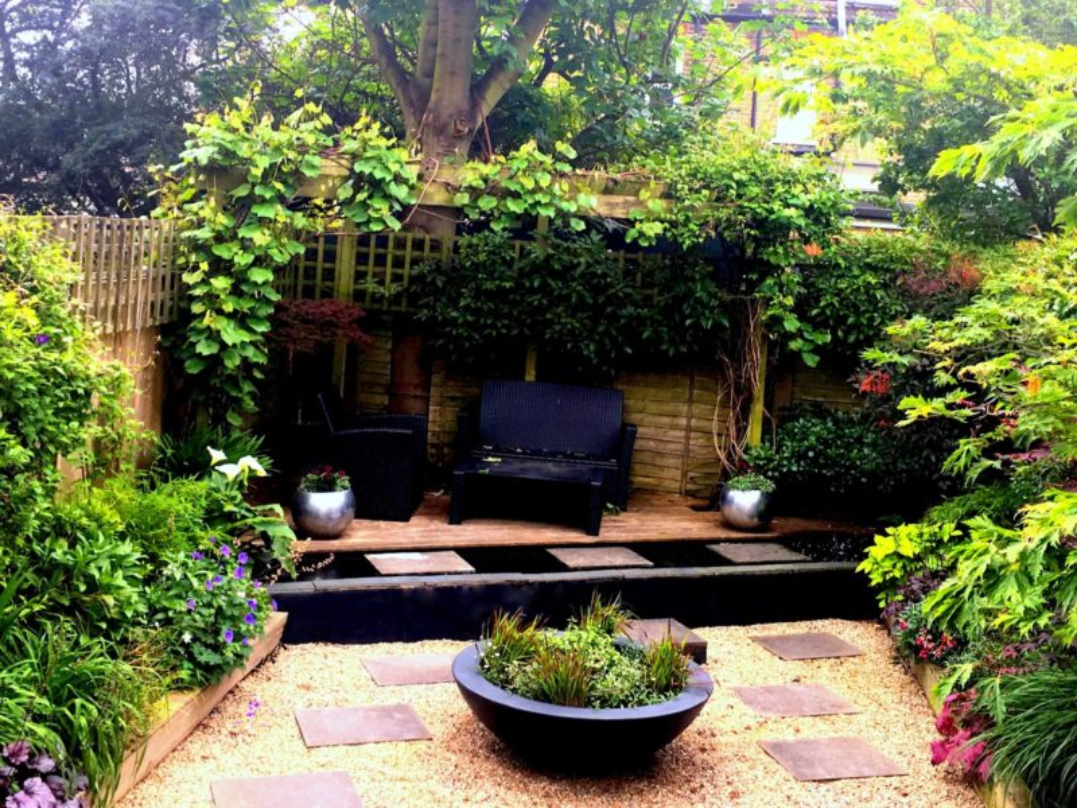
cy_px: 404
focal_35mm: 29
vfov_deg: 48.2
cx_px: 538
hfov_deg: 61.7
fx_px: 902
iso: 25
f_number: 2.2
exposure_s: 1/114
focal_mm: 4.15
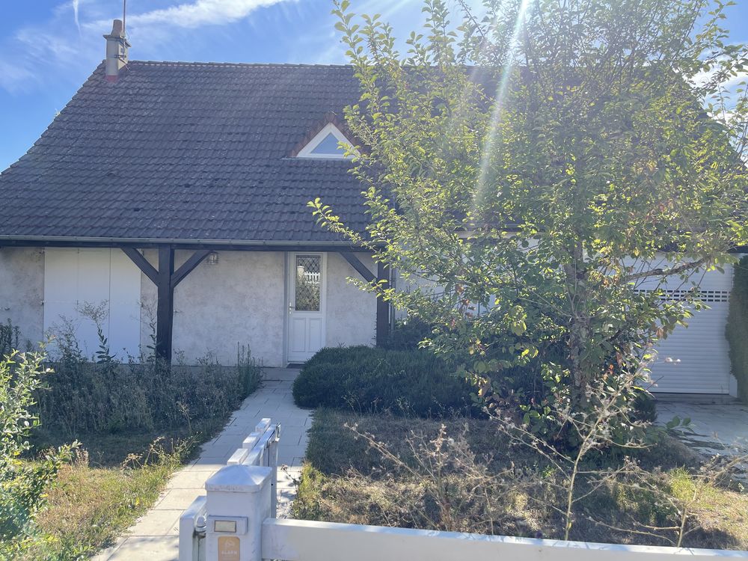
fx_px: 540
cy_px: 280
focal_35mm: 25
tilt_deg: -0.6
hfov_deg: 69.4
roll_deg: -1.5
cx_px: 374
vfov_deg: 54.9
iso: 32
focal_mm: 5.1
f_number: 1.6
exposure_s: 1/1252
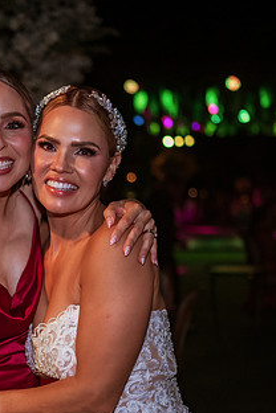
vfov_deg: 30.9
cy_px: 253
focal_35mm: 65
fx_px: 747
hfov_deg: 20.5
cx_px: 31
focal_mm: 35
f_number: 1.8
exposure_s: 1/2500
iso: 3200
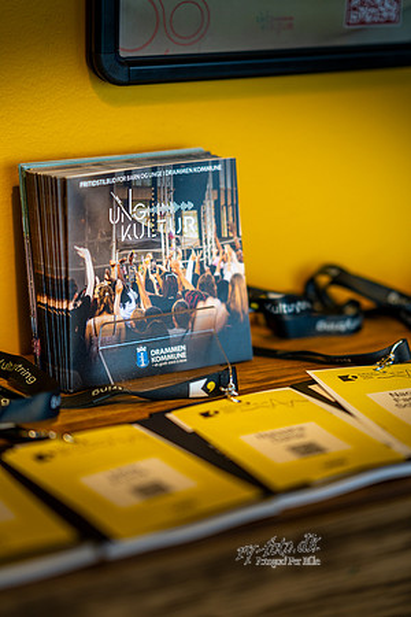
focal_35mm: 85
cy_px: 308
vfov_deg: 23.9
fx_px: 1456
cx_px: 206
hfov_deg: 16.1
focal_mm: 85
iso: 640
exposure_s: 1/80
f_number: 1.4
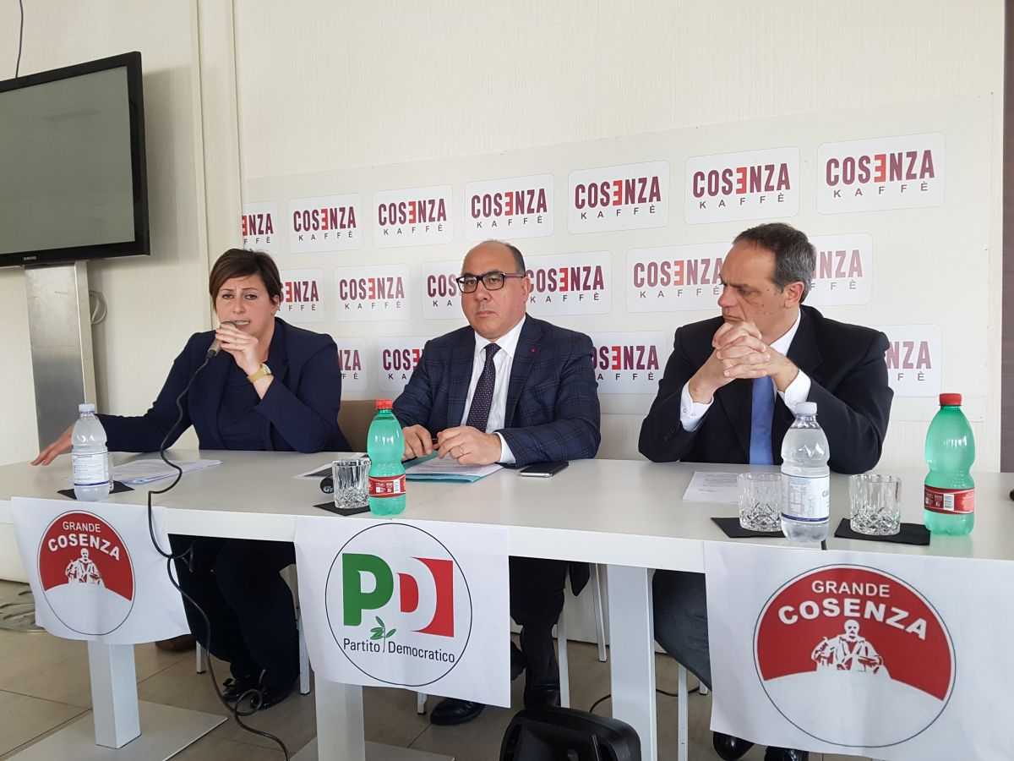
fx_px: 762
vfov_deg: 53.1
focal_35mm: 26
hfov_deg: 67.3
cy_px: 380
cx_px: 507
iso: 100
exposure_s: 1/50
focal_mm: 4.2
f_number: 1.7
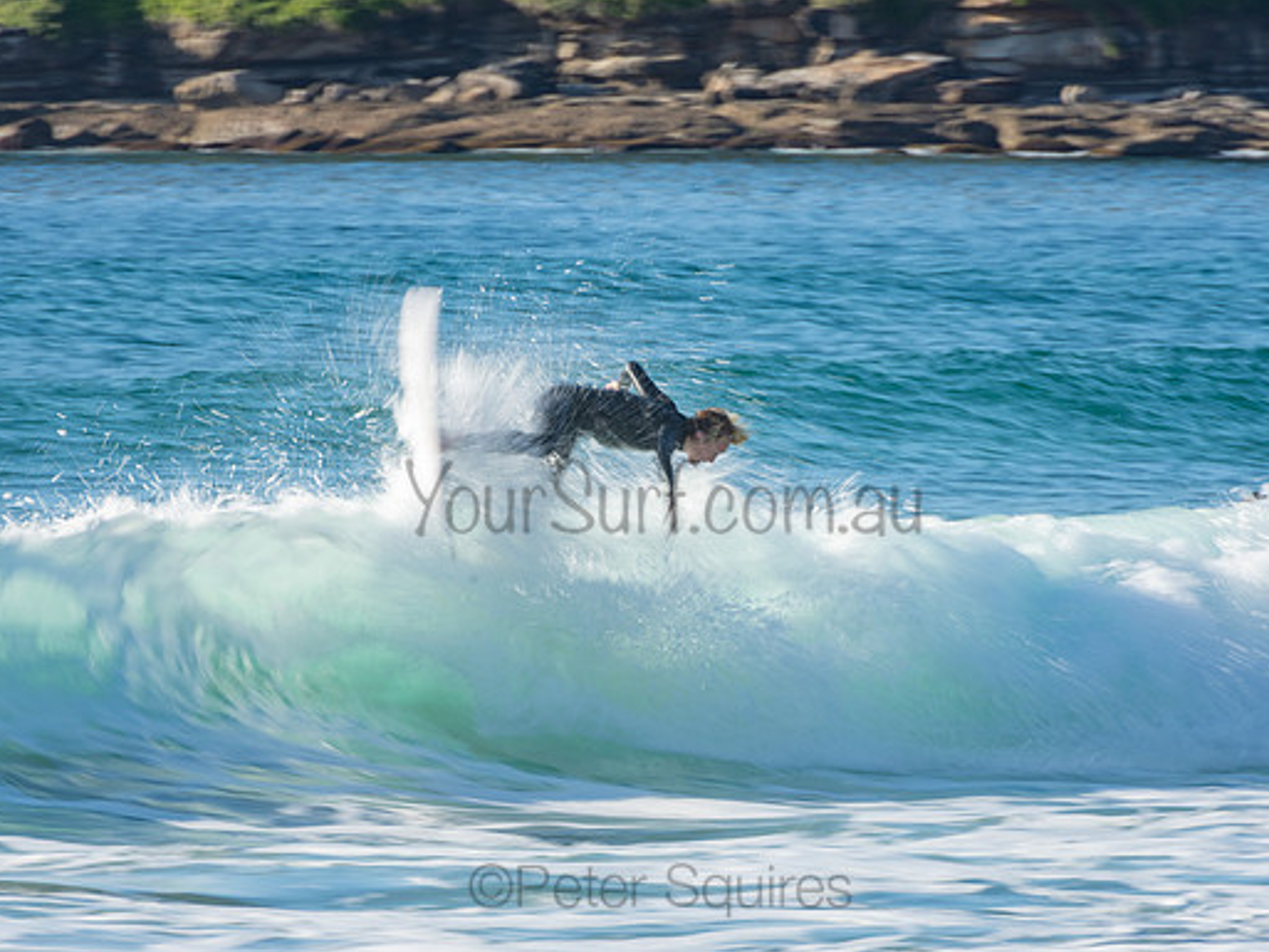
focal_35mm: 652
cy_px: 476
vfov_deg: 2.3
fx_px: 23907
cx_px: 660
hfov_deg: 3.0
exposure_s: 1/30
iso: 100
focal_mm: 400
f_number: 20
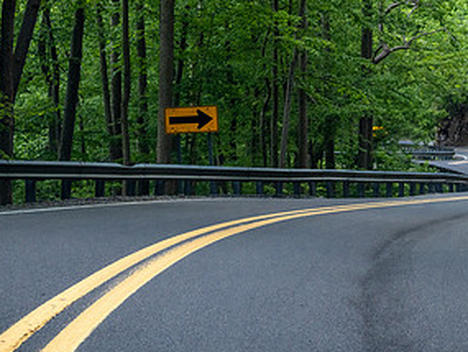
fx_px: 2299
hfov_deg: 11.5
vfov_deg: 8.7
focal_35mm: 170
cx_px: 442
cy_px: 114
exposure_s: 1/400
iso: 400
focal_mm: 58
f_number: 5.6
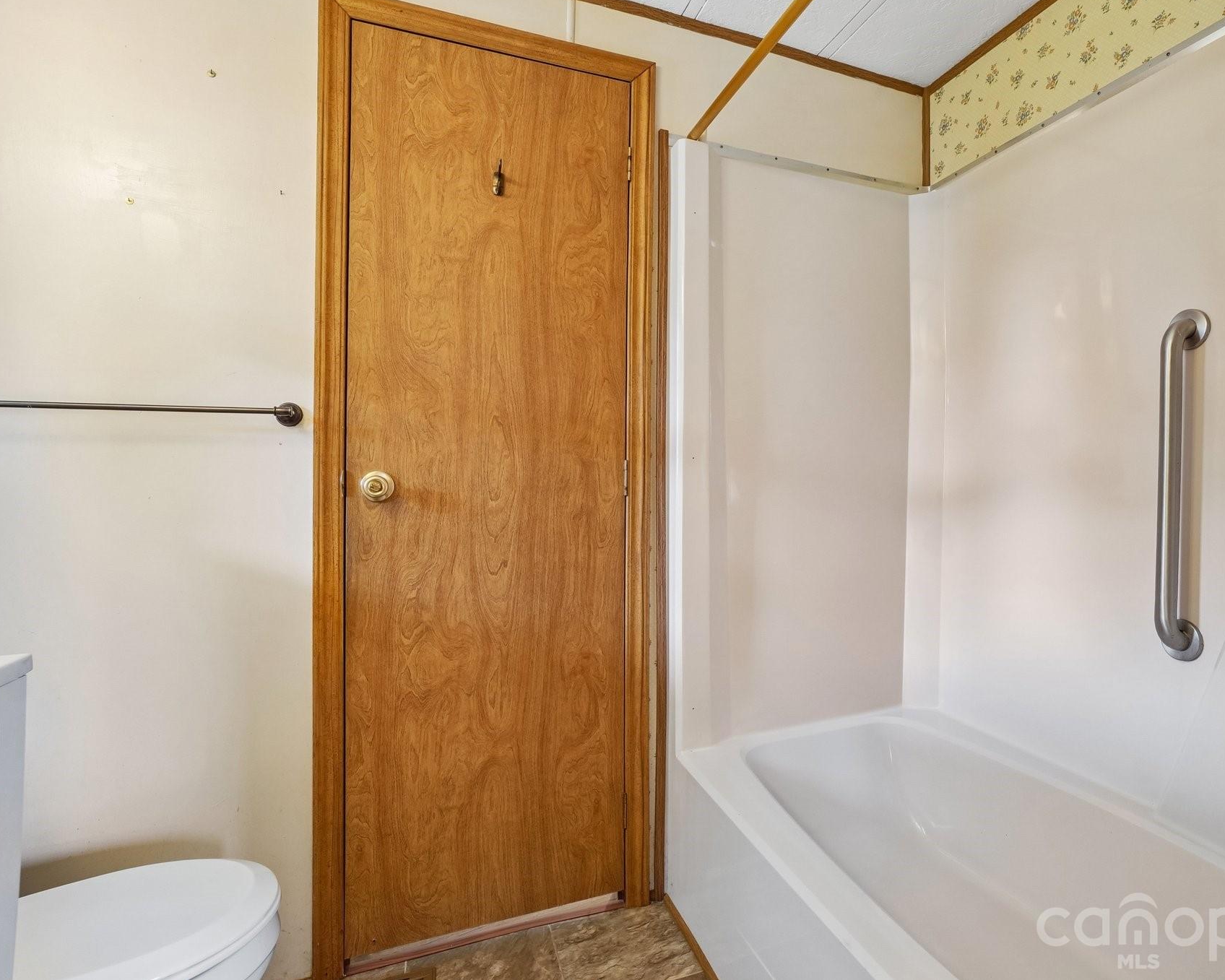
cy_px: 489
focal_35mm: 17
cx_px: 732
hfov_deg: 88.6
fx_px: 616
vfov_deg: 77.0
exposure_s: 1/5
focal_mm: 10
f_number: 8
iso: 400
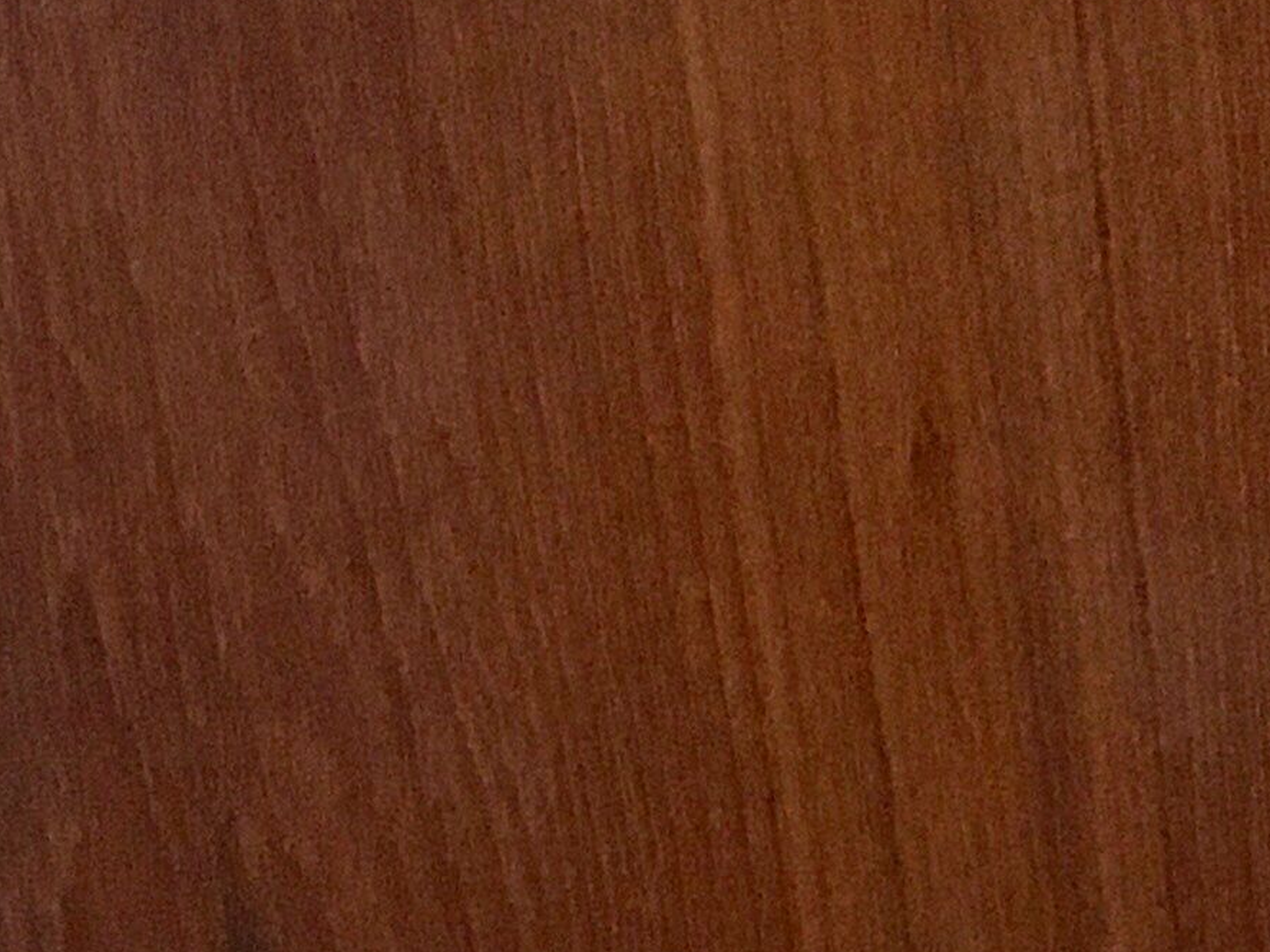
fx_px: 4842
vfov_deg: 11.0
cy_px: 1209
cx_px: 1234
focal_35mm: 132
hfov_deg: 14.7
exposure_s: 1/25
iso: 200
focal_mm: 4.15
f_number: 2.2
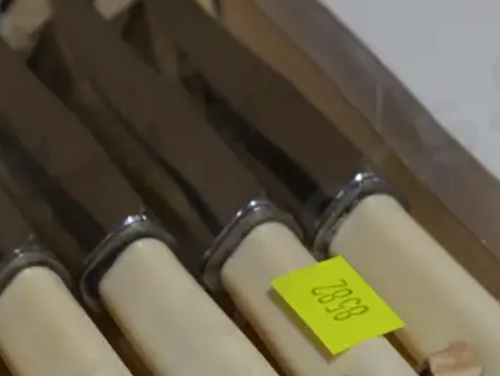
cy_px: 339
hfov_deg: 9.9
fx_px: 2878
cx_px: 169
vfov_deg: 7.5
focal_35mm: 199
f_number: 5.5
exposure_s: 1/80
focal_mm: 35
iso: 320
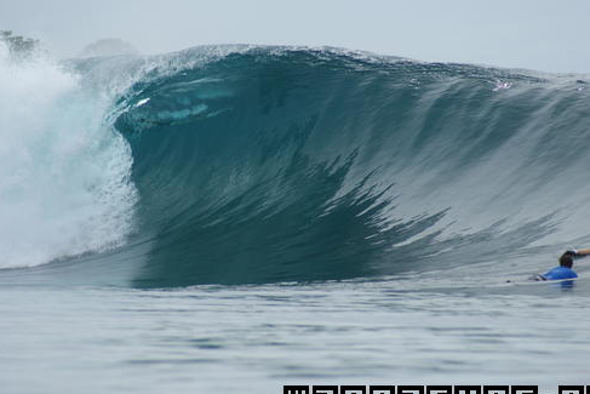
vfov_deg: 3.5
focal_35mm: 389
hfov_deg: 5.3
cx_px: 328
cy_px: 204
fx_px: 6377
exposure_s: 1/500
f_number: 5.6
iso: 100
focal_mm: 230
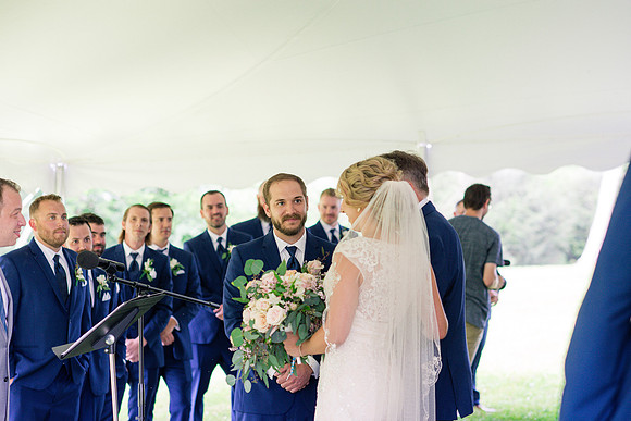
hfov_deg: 23.9
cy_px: 210
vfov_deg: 16.1
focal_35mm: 85
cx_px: 316
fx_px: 1490
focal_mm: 85
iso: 500
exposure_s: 1/250
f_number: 3.2
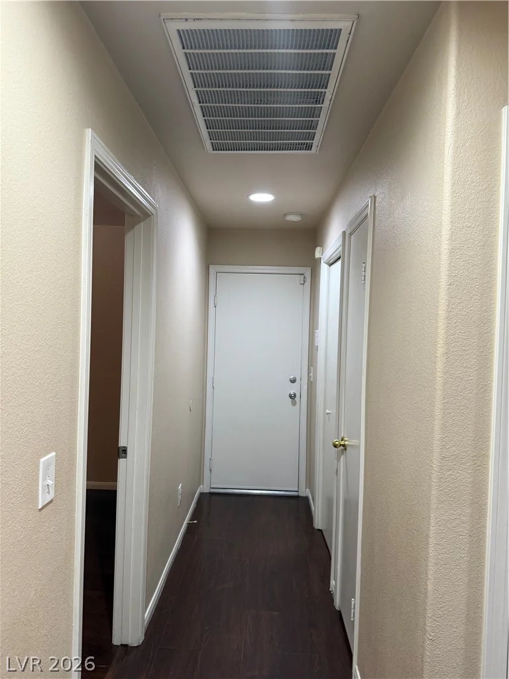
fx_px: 471
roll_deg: -2.0
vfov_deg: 71.6
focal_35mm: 24
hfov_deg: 56.8
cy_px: 340
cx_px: 254
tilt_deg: +0.3
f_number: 1.78
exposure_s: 1/60
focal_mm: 6.76
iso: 250
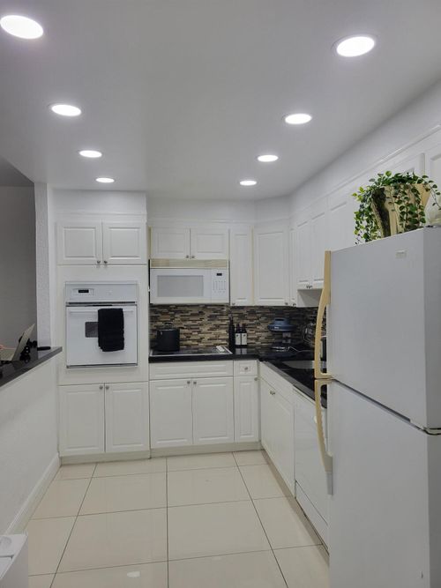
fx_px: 442
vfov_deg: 67.3
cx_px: 220
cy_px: 294
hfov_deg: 53.0
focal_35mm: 26
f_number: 1.8
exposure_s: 1/120
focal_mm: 5.4
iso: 80
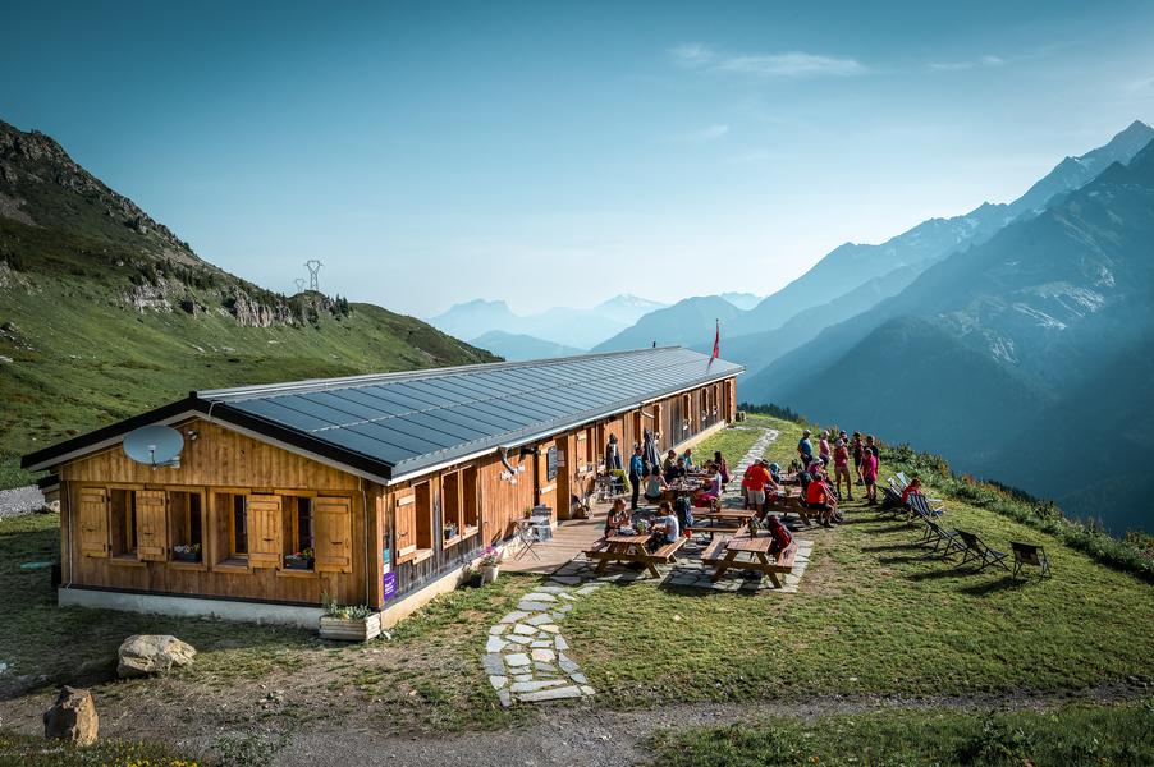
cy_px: 384
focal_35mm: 30
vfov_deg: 43.5
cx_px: 577
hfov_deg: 62.0
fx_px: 961
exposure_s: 1/400
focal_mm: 30
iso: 200
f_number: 13
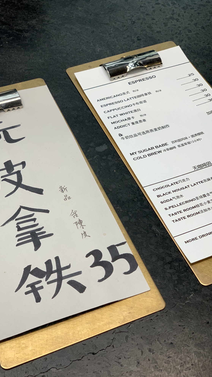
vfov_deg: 36.6
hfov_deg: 21.1
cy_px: 188
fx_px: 570
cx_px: 100
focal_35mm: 57
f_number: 2.4
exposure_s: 1/73
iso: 125
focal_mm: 6
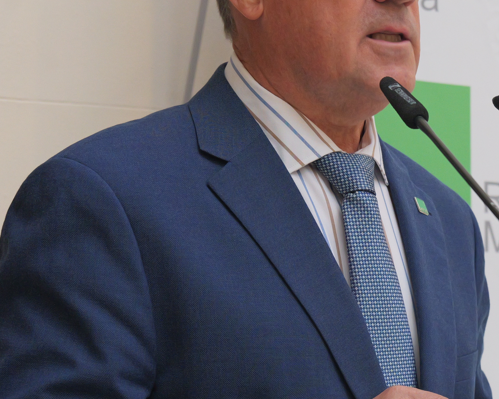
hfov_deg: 12.5
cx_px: 586
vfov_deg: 10.2
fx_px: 2230
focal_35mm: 151
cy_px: 234
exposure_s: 1/60
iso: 3200
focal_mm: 52
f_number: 5.4
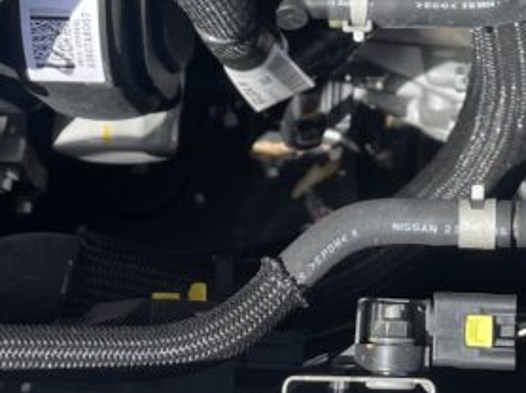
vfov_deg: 13.7
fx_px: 1518
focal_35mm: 100
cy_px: -243
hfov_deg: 19.4
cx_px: 435
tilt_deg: -66.4
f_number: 1.6
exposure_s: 1/1984
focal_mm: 4.2
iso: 32
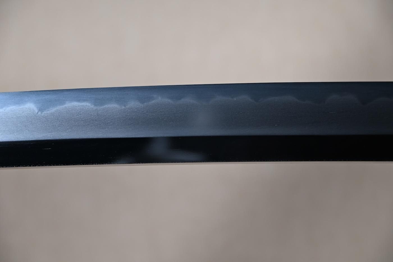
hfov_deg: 21.2
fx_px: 1048
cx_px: 196
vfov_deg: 14.2
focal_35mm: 96
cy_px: 131
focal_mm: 64
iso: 110
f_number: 5
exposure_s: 1
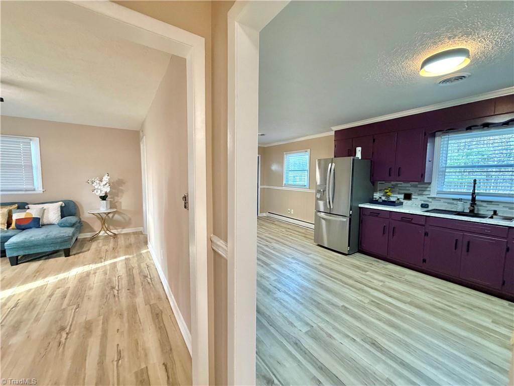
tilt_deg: -6.2
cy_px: 193
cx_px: 257
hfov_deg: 102.1
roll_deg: -0.6
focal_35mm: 14
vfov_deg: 85.7
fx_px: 208
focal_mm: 2.22
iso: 500
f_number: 2.2
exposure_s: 1/60
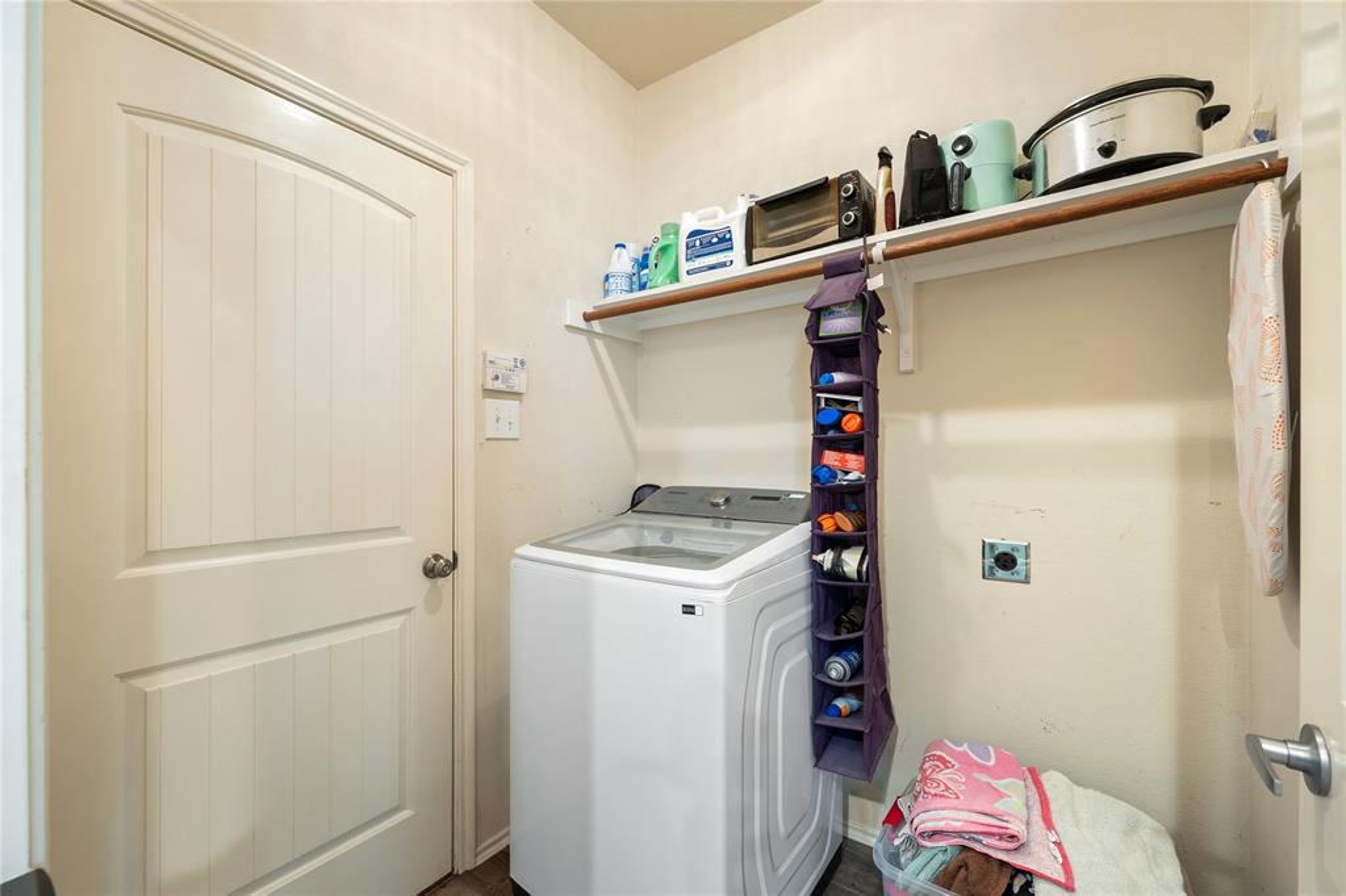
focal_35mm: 14
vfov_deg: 81.2
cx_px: 673
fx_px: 523
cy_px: 448
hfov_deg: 104.3
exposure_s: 10
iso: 200
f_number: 9
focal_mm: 14
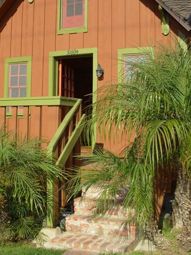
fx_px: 375
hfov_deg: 28.5
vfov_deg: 37.3
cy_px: 101
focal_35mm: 51
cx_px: 71
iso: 50
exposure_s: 1/1149
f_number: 2.9
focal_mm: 6.3
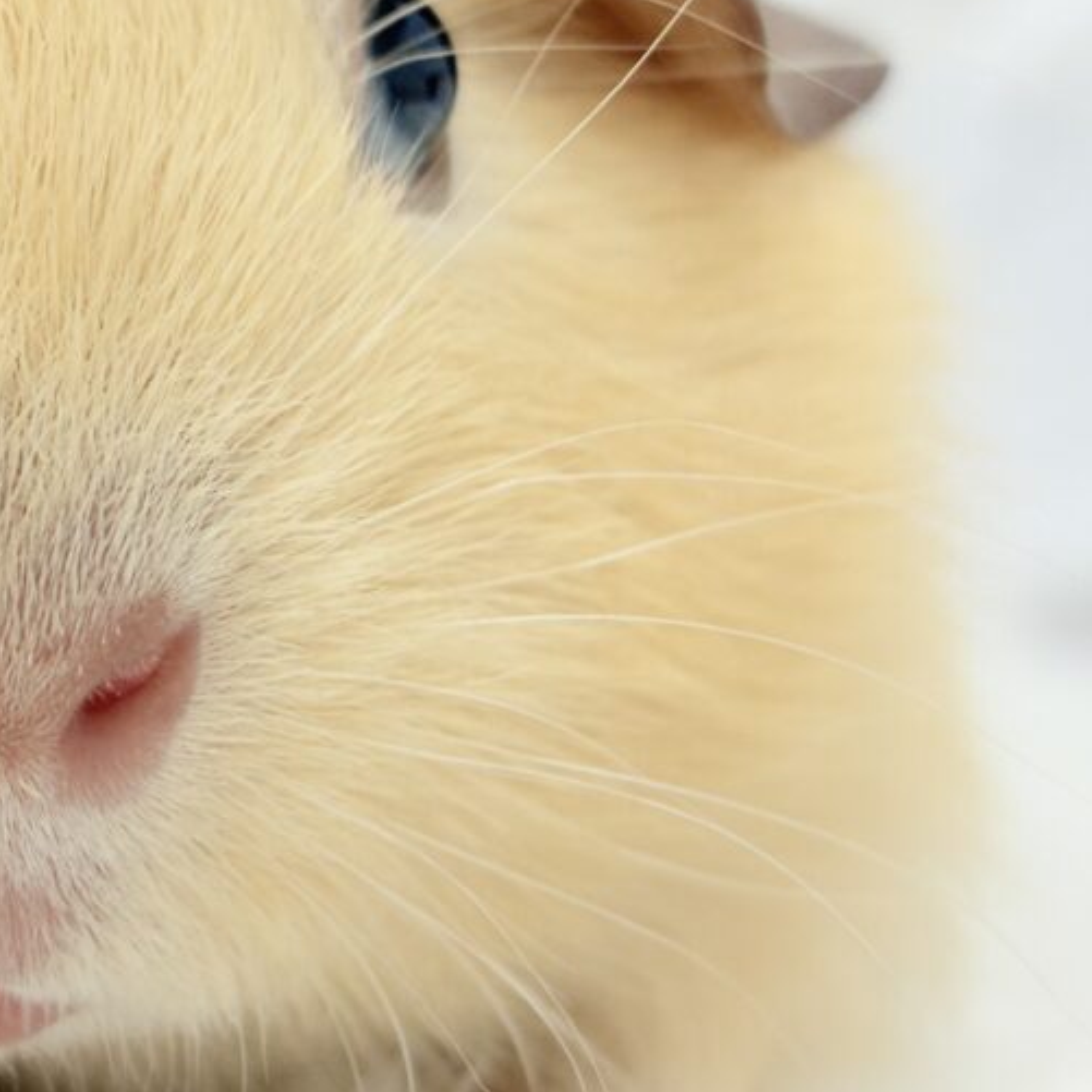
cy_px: 333
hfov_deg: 15.6
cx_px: 109
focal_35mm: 110
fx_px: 3926
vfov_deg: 15.8
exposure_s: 1/50
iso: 50
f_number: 1.6
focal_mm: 5.96
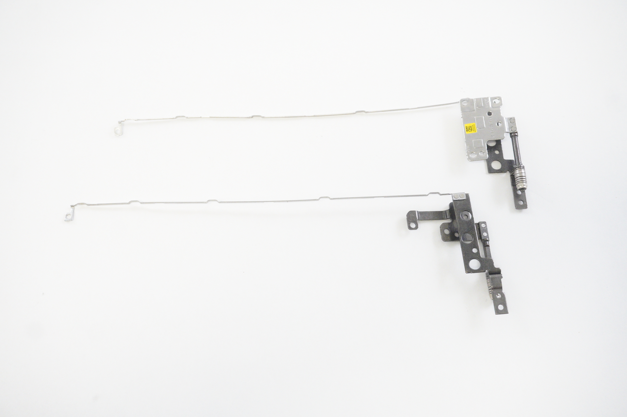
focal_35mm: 36
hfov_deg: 53.2
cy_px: 208
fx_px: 626
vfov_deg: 36.8
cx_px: 314
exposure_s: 1/125
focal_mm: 24
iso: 4000
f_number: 5.6
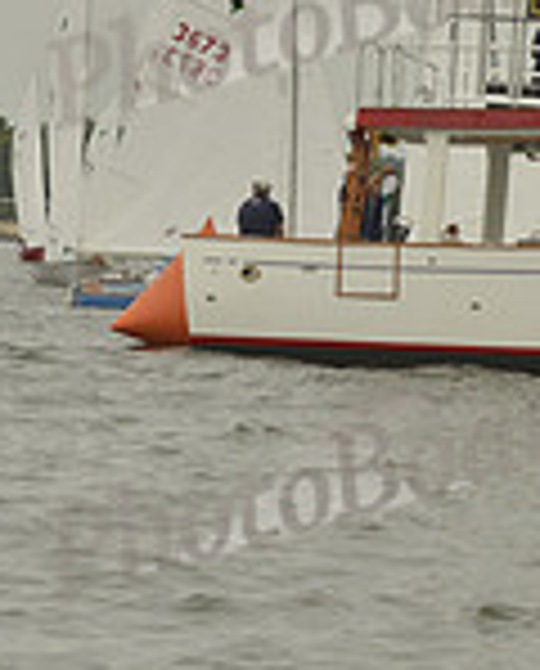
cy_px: 182
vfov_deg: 7.6
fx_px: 5074
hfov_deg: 6.0
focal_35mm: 255
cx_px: 918
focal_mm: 70
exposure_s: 1/1000
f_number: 11
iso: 400
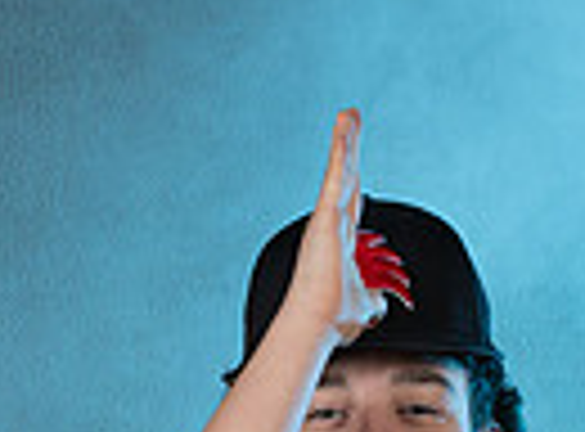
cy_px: 666
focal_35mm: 846
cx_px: 453
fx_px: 14218
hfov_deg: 2.4
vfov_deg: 1.7
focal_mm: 165
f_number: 7.1
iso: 64
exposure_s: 1/200
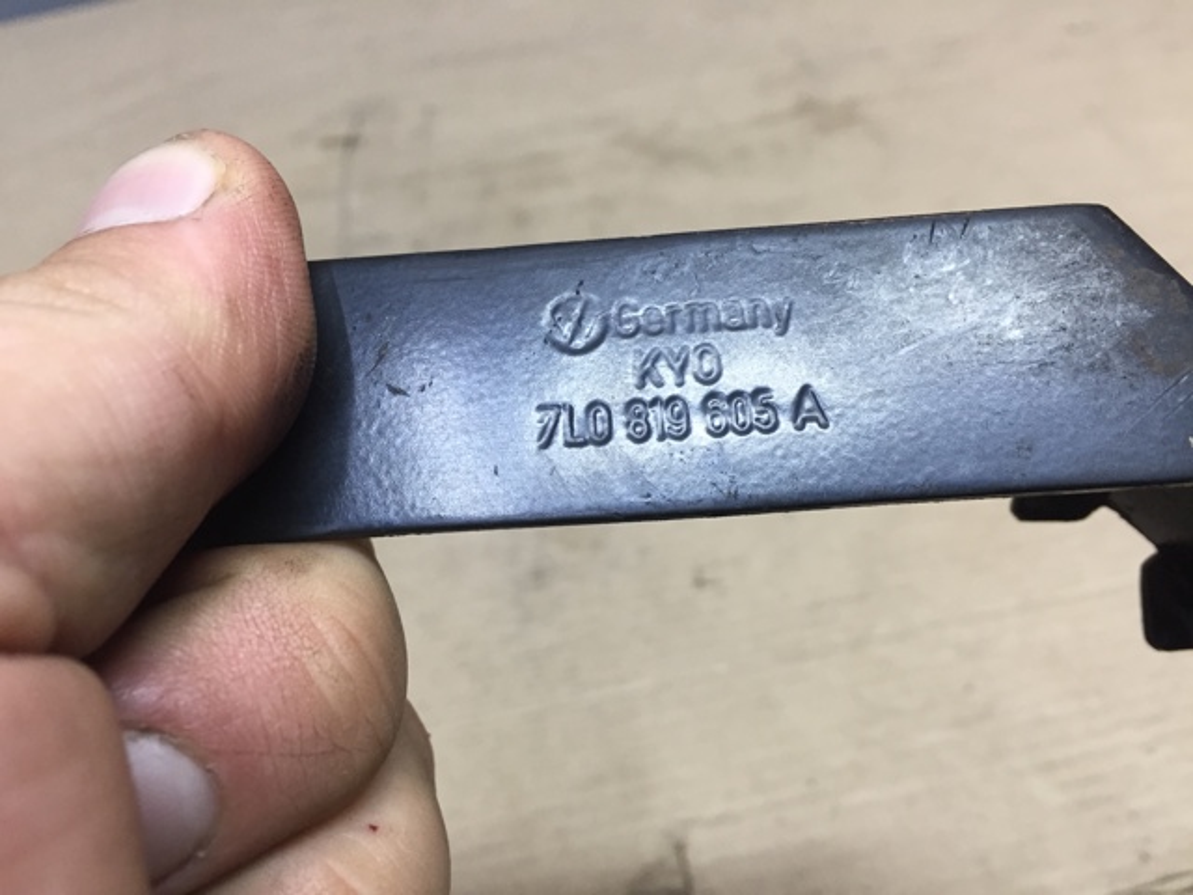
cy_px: 448
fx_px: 999
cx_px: 596
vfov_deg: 48.2
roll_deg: +6.8
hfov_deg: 61.7
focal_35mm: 29
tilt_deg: -43.3
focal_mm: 4.15
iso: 64
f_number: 2.2
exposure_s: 1/33
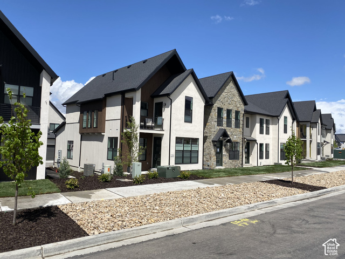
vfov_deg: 53.1
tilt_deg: +4.3
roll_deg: -2.1
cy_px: 130
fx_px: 259
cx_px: 172
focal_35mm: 26
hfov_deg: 67.3
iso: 32
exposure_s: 1/4274
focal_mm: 4.25
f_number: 1.8
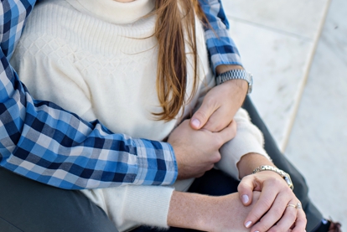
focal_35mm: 76
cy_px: 14
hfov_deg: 26.0
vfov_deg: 17.7
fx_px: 733
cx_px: 57
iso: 200
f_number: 2.8
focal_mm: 35
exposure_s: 1/400
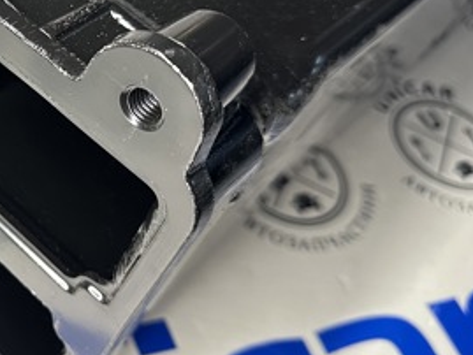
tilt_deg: -49.7
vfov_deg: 25.5
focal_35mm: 57
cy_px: 103
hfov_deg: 30.6
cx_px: -30
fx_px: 779
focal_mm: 6.86
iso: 320
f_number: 1.78
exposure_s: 1/60
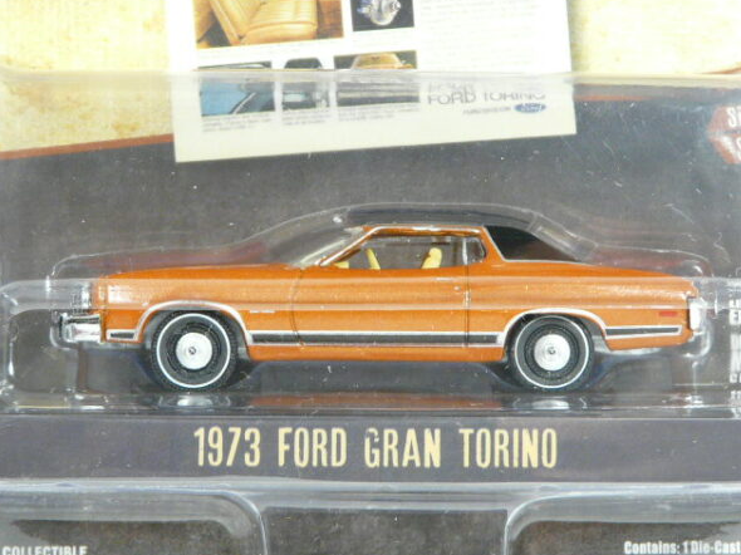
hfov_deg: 16.7
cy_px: 274
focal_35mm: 118
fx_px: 2525
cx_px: 376
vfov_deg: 12.5
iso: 200
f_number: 3.2
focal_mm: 12
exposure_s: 1/30
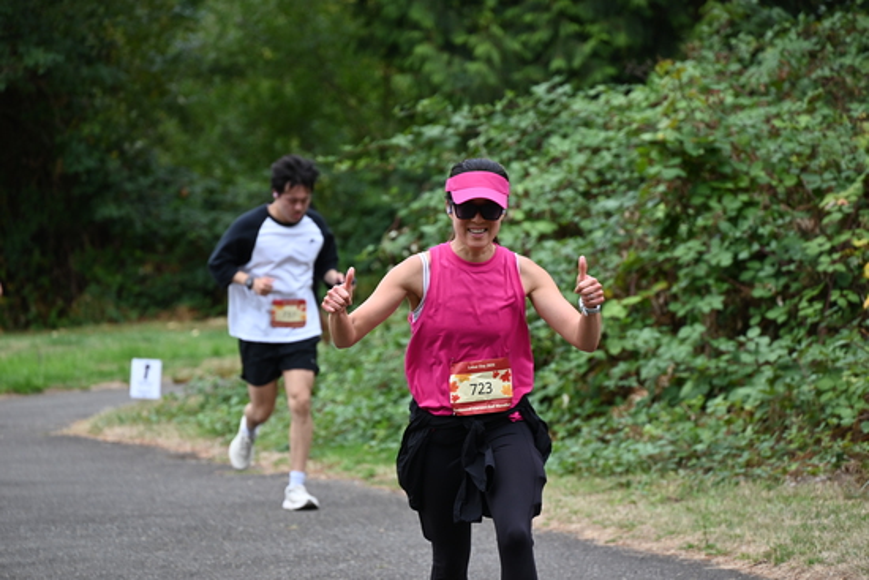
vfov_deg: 6.9
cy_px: 290
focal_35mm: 200
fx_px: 4829
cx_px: 434
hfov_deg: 10.3
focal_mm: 200
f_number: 6.3
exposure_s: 1/320
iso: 400
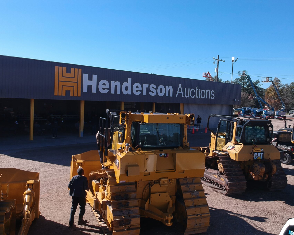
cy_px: 106
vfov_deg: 40.1
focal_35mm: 37
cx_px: 180
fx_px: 322
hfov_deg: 48.7
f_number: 2.6
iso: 100
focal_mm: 4.49
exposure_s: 1/1000
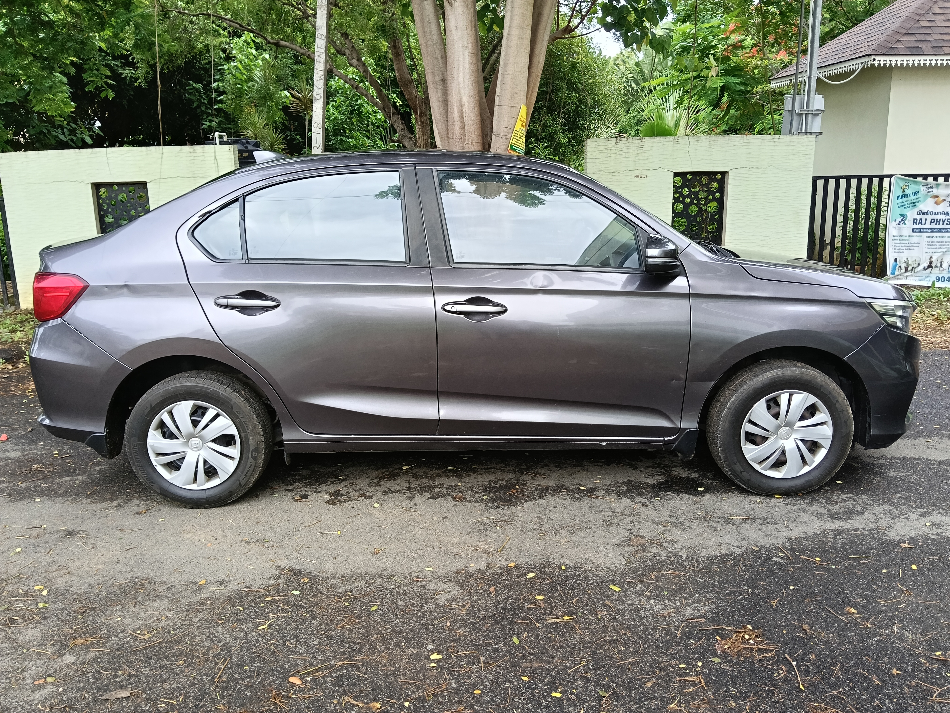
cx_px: 475
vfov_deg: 51.4
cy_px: 356
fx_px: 741
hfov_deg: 65.3
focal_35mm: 27
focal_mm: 3.98
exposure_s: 1/100
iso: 50
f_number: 1.8
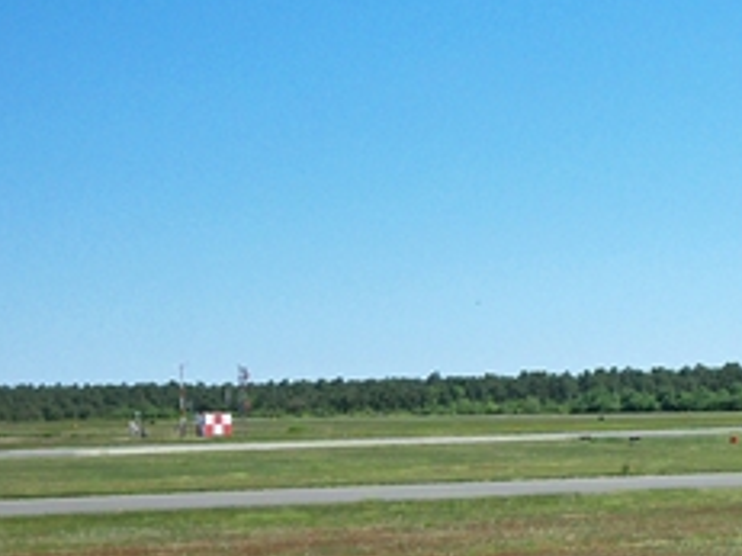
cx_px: 604
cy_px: 466
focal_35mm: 93
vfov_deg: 15.7
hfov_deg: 20.8
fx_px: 1992
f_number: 8.8
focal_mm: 5.7
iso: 80
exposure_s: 1/160
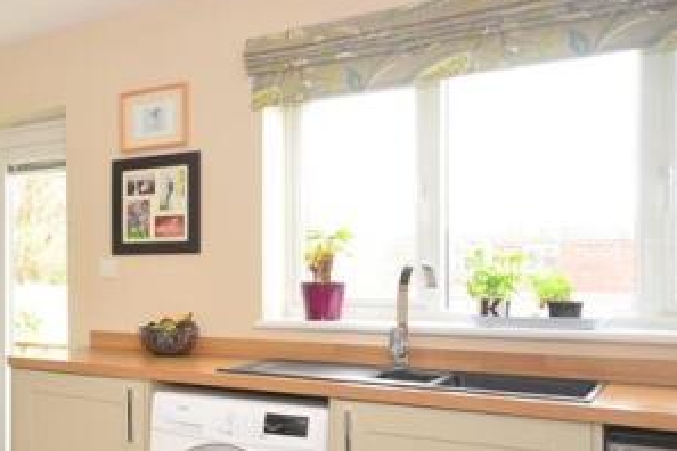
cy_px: 263
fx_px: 811
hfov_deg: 39.1
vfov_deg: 31.1
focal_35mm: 43
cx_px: -25
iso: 400
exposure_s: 1/13
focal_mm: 13
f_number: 5.6
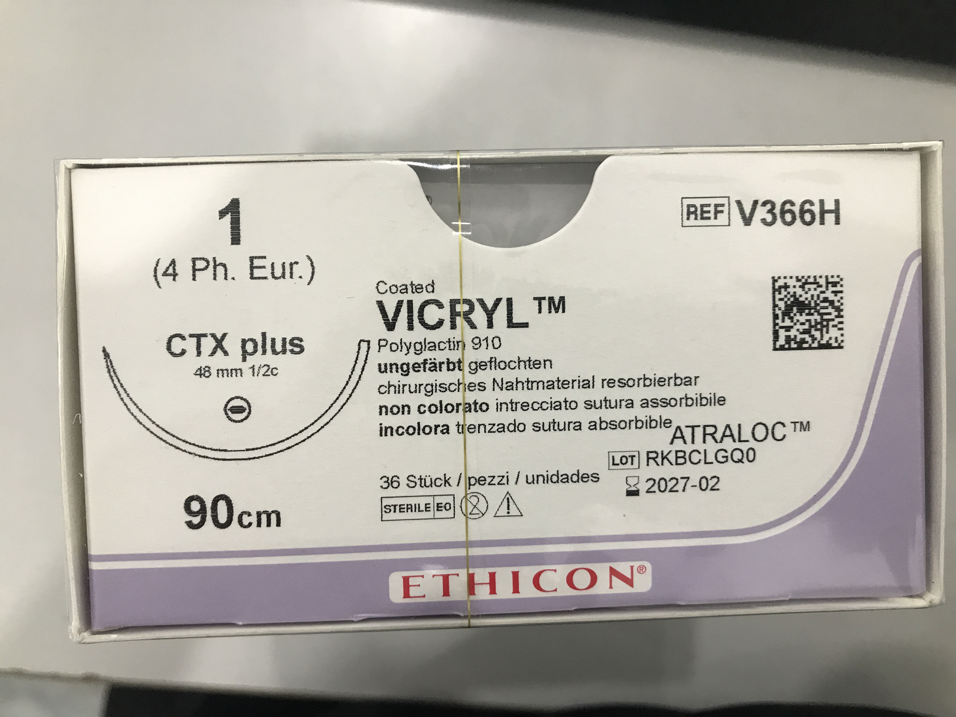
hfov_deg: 63.4
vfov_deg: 49.7
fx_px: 773
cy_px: 358
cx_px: 478
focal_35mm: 28
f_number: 1.8
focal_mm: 3.99
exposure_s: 1/33
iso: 40
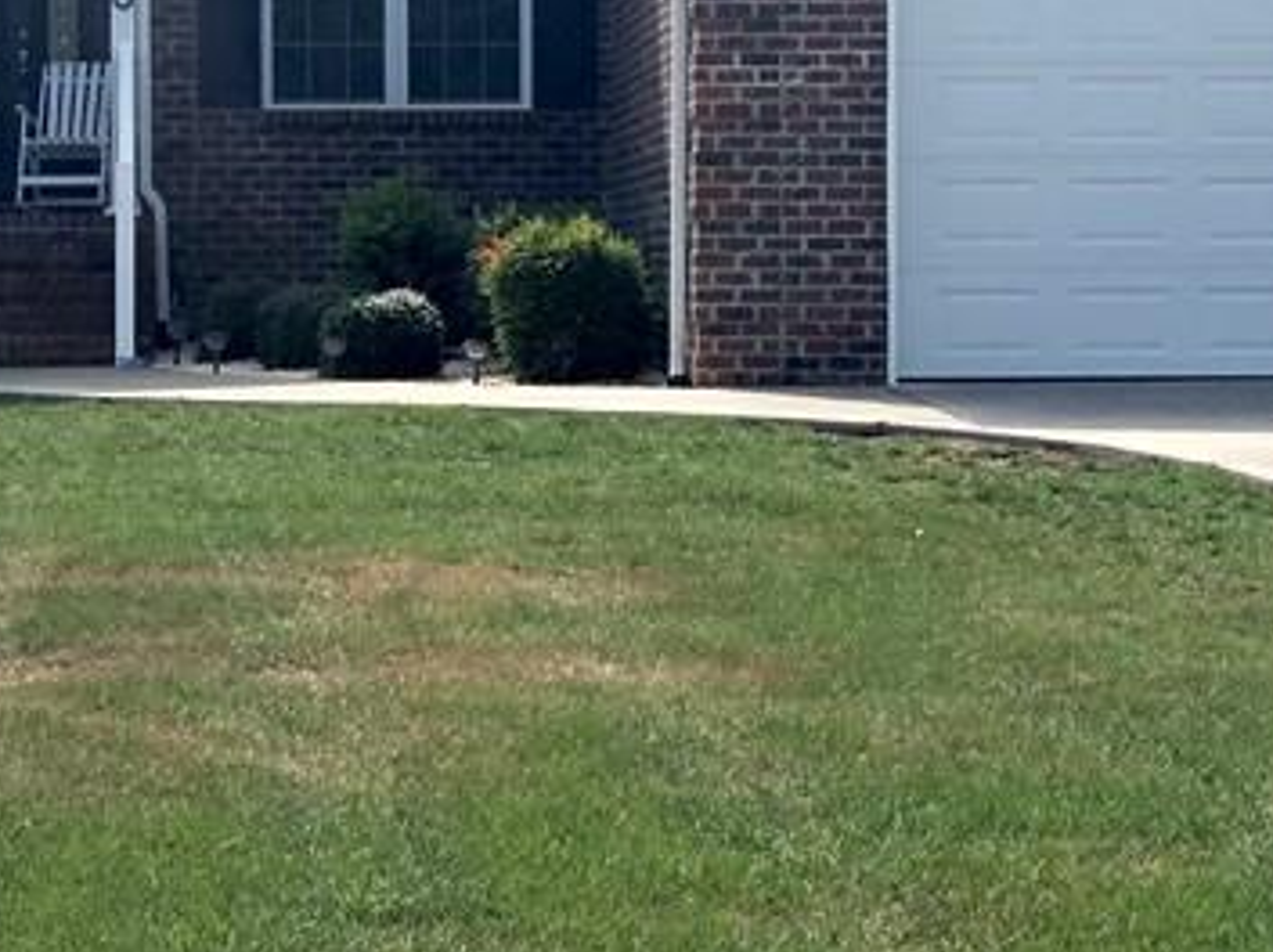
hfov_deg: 13.1
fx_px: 5547
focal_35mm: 151
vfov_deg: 9.8
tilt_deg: +1.1
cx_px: 462
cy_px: 162
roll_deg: -0.5
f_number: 2.4
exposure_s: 1/1279
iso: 16
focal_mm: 6
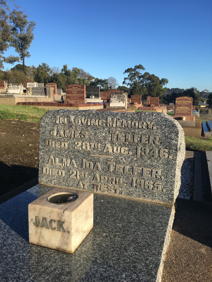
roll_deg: -0.9
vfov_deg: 61.7
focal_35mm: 29
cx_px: 106
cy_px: 141
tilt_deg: -8.8
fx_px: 237
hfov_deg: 48.2
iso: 25
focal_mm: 4.15
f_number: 2.2
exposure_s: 1/1026
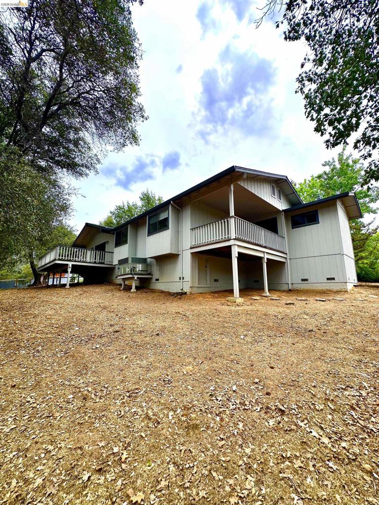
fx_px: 204
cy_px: 252
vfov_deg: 102.1
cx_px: 190
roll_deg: -0.2
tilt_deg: +10.9
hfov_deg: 85.7
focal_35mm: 14
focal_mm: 2.22
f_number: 2.2
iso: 40
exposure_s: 1/666
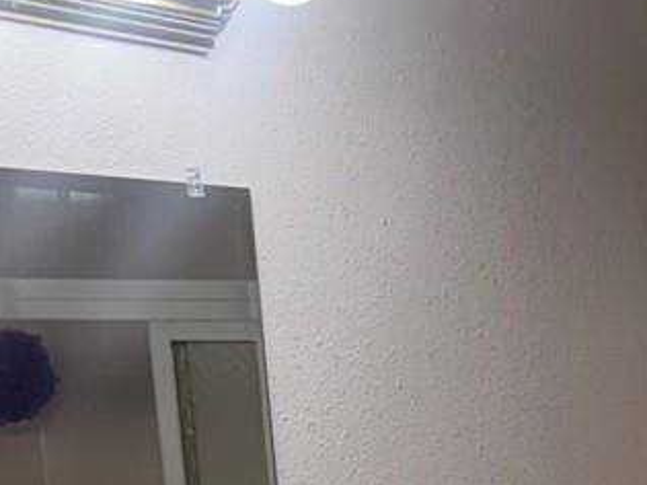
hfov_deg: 14.7
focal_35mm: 122
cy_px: 970
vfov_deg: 11.0
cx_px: 1050
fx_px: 2279
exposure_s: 1/145
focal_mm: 6.76
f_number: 1.78
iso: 100
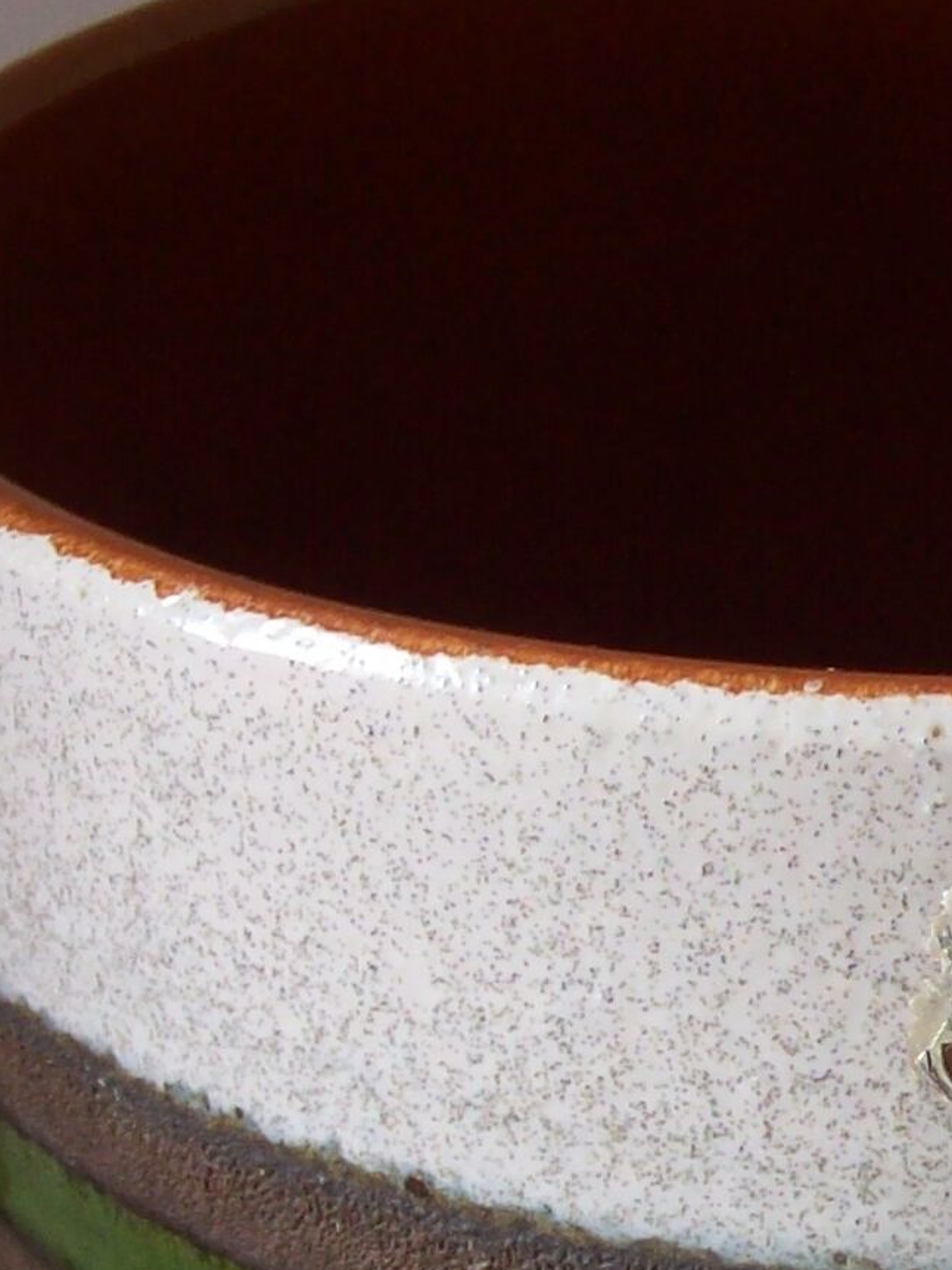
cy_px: 819
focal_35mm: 119
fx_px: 4366
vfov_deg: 16.5
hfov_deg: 12.2
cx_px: 1071
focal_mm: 6
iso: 80
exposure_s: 1/71.6
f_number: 2.7
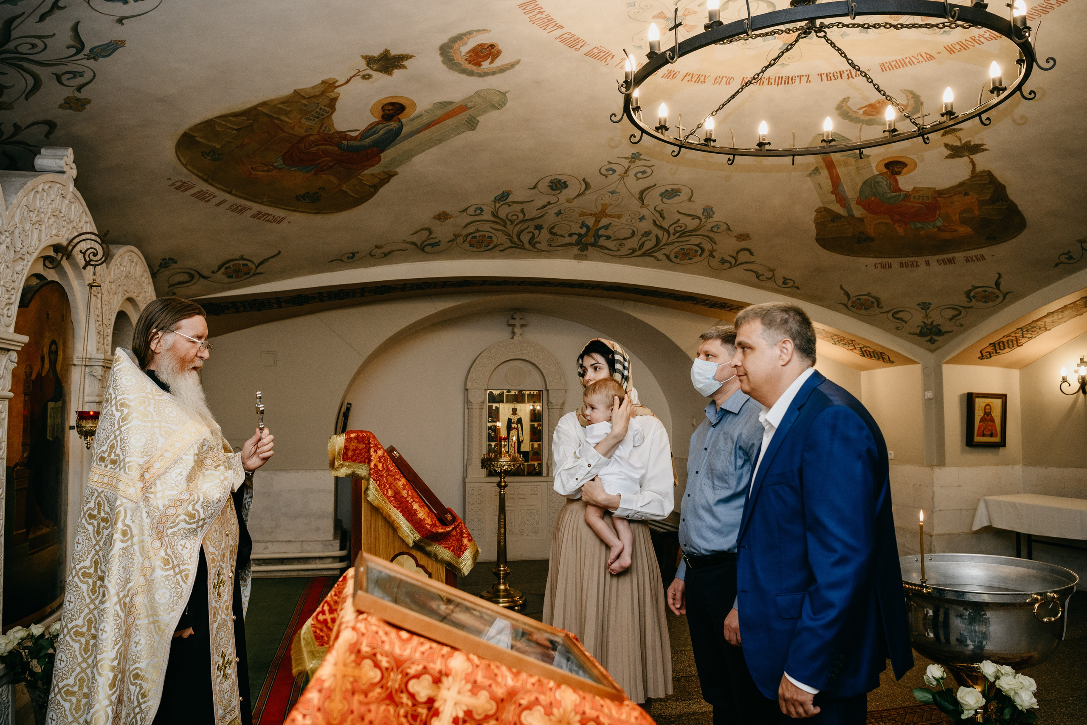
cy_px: 362
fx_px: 773
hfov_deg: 70.2
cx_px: 544
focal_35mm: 26
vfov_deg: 50.2
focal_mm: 24
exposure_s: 1/160
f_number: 3.5
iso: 500
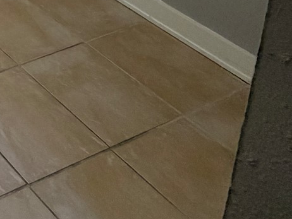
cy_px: -252
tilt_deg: -11.5
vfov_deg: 16.3
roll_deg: +0.6
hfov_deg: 19.5
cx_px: -278
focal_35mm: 62
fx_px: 523
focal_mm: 2.22
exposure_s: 1/120
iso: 200
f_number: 2.2
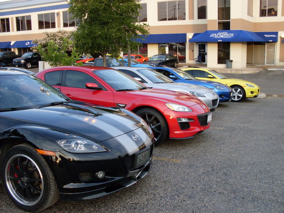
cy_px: 106
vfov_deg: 37.7
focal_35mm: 38
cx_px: 142
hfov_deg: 49.0
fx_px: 312
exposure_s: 1/90
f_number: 2.8
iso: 80
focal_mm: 6.3
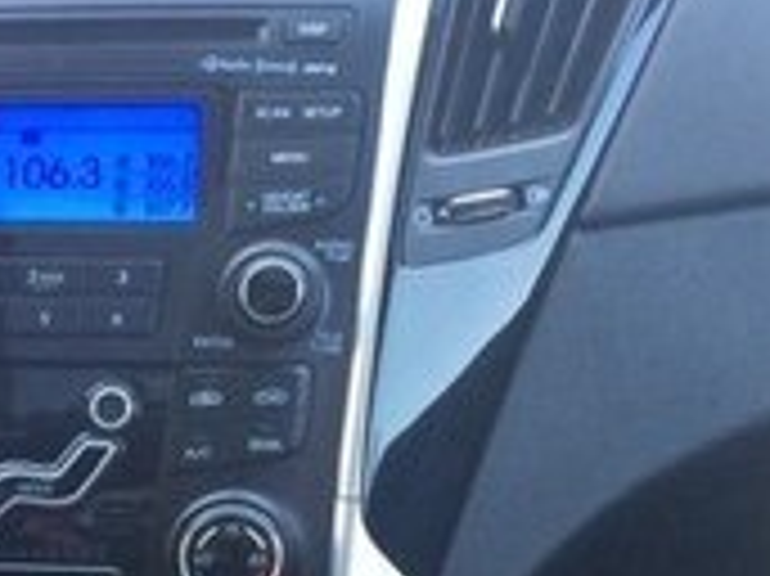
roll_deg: +3.1
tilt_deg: -30.2
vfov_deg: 12.8
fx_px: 2490
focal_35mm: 112
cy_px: 727
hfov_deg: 16.2
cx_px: -360
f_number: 2.2
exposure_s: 1/33
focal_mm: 4.15
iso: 50
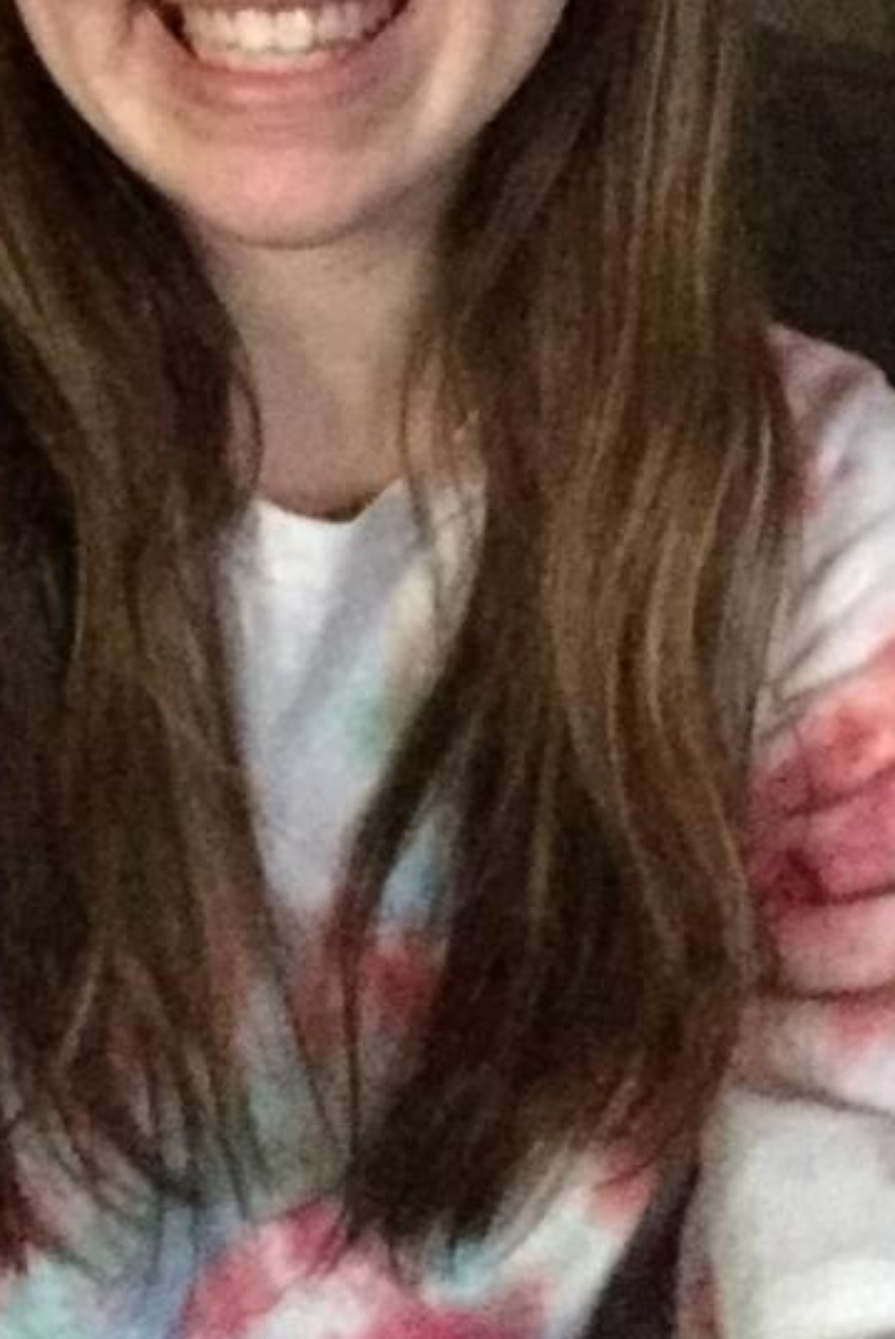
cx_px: 428
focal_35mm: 55
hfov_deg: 24.6
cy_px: 301
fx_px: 2048
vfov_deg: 35.3
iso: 2000
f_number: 2.2
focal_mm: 2.65
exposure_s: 1/15
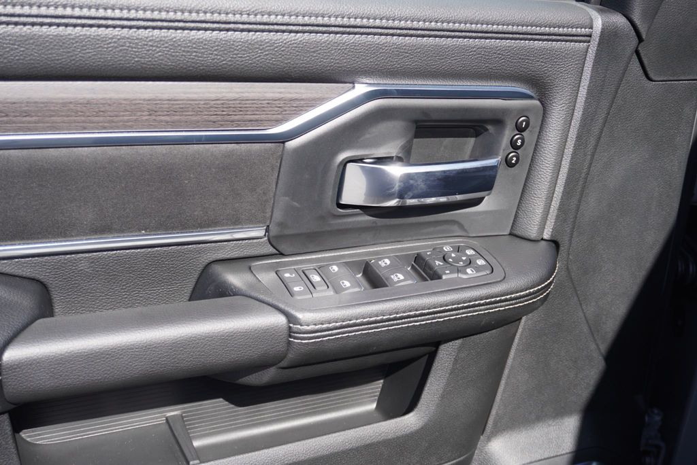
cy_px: 232
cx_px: 348
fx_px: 814
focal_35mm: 42
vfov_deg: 31.9
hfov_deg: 46.4
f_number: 5
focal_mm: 28
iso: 100
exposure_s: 1/160
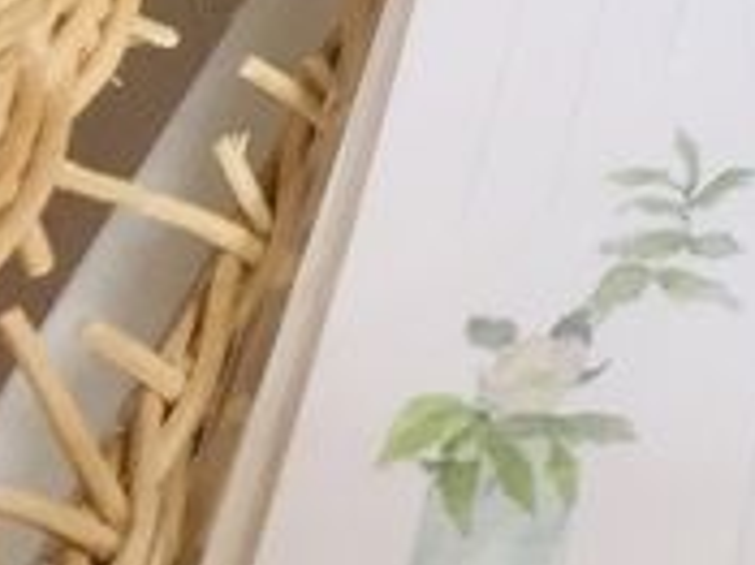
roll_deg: +0.8
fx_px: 2942
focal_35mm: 135
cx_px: 1667
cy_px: -291
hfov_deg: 12.3
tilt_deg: -39.3
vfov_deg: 10.6
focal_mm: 4.15
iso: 64
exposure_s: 1/30
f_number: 2.2
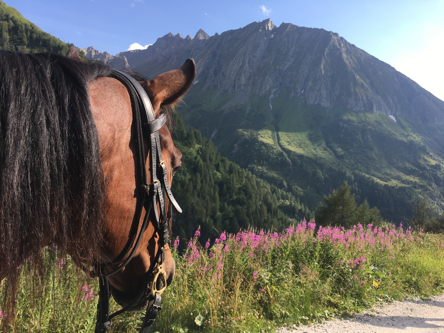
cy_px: 166
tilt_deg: -3.0
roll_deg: -5.7
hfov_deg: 61.7
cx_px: 222
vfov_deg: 48.2
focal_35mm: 29
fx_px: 372
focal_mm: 4.15
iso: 25
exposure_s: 1/674
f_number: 2.2
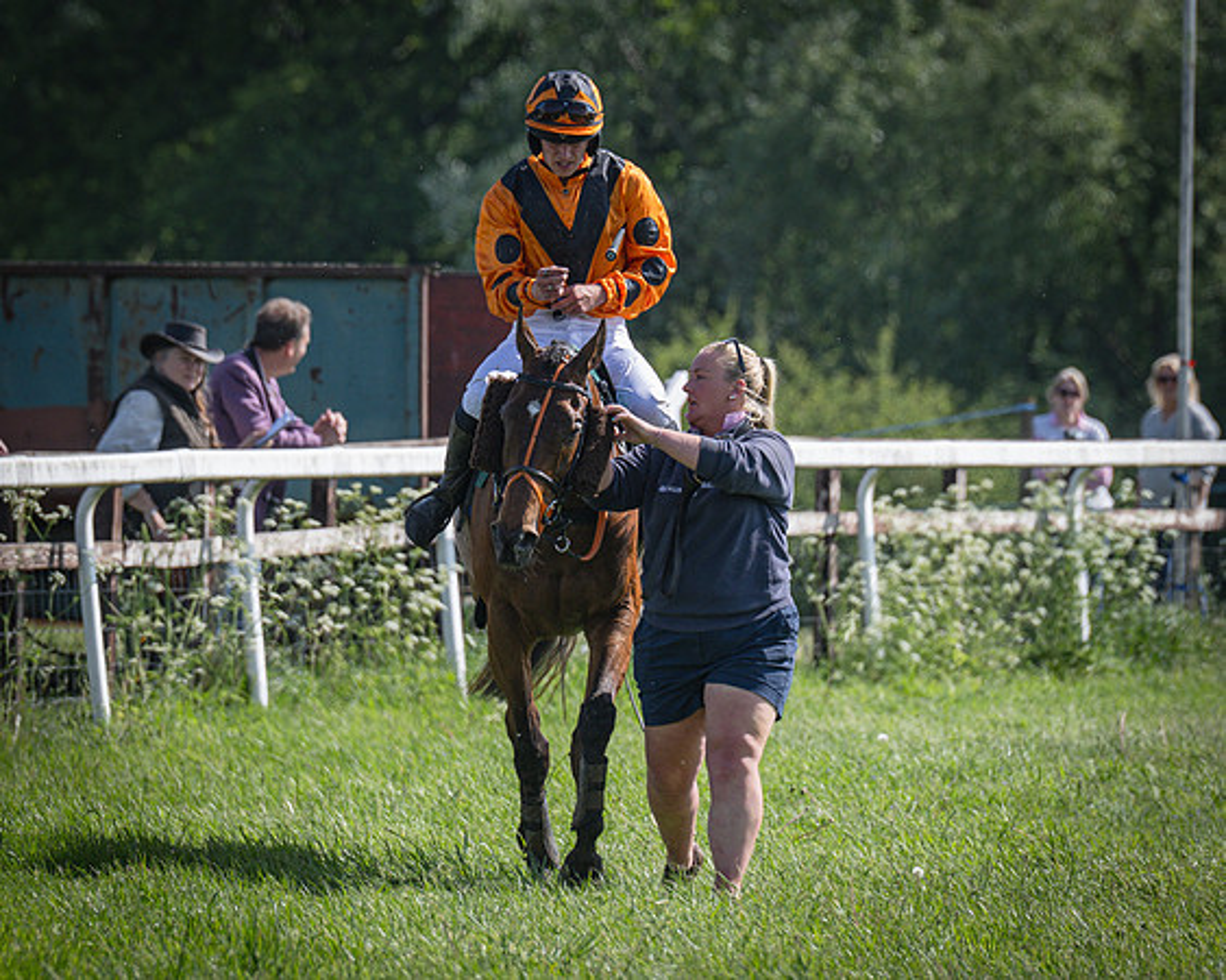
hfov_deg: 4.7
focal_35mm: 411
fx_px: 14921
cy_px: 448
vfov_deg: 3.8
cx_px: 543
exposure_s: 1/1600
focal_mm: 200
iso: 200
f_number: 4
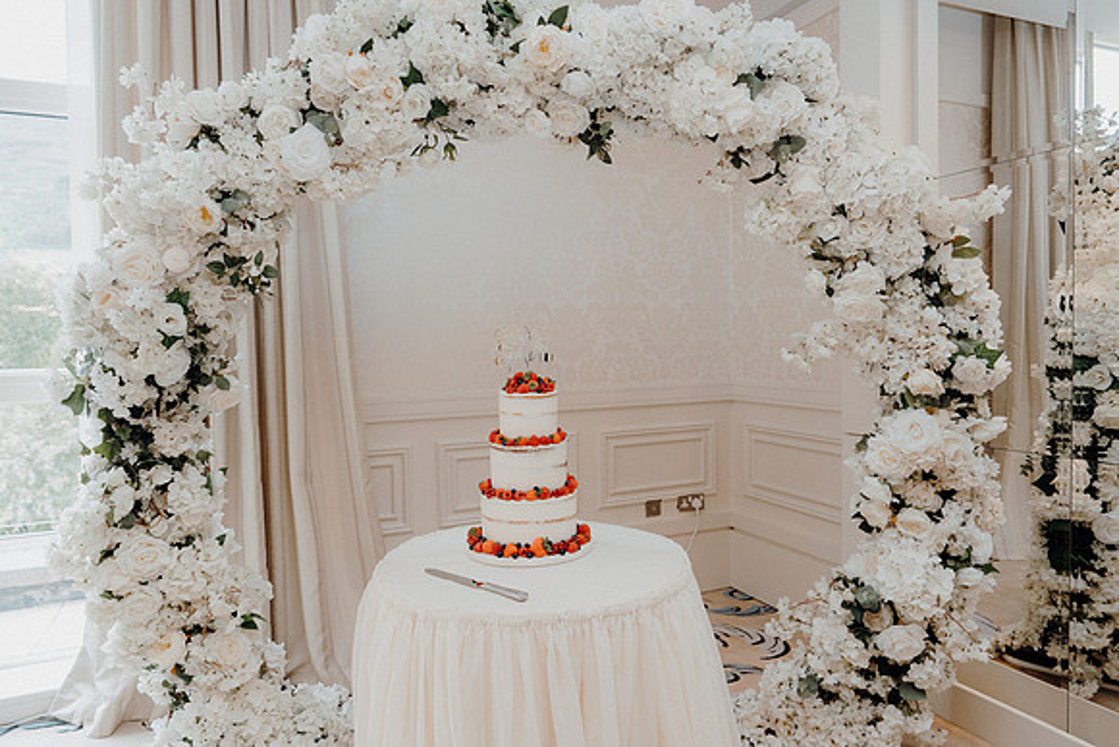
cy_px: 374
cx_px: 560
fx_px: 746
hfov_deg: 73.7
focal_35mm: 24
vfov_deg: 53.2
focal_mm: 24
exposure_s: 1/160
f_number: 3.5
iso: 1000
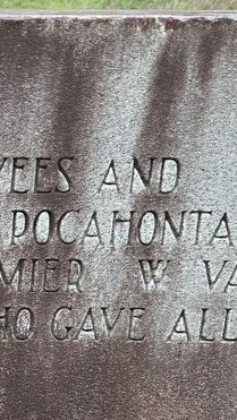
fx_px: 603
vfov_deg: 37.1
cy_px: 338
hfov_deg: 18.3
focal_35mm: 54
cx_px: -170
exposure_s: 1/182
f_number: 1.8
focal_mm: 5.4
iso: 50
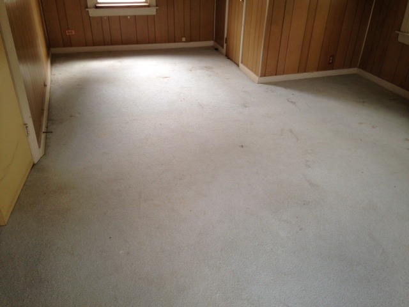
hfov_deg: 55.4
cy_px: 154
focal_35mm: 33
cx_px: 204
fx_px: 390
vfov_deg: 42.9
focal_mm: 4.12
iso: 50
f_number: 2.4
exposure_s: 1/30
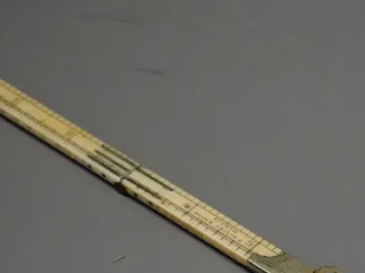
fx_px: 1054
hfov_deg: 19.1
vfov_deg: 14.4
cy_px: 315
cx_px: 371
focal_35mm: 100
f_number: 4.1
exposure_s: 1/250
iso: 1600
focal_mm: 20
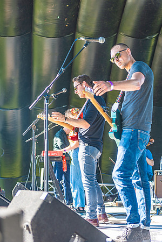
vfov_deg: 28.8
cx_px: 81
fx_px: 472
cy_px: 121
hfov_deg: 19.5
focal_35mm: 70
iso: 100
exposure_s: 1/200
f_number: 2.8
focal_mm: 70
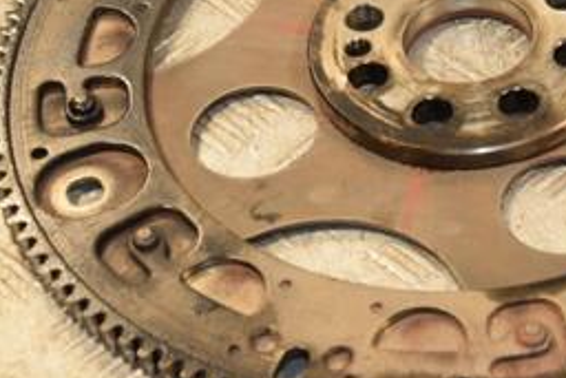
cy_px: 69
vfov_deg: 8.7
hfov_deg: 12.8
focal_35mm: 158
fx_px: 2488
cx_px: 588
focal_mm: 45
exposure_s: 1/200
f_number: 5
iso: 800
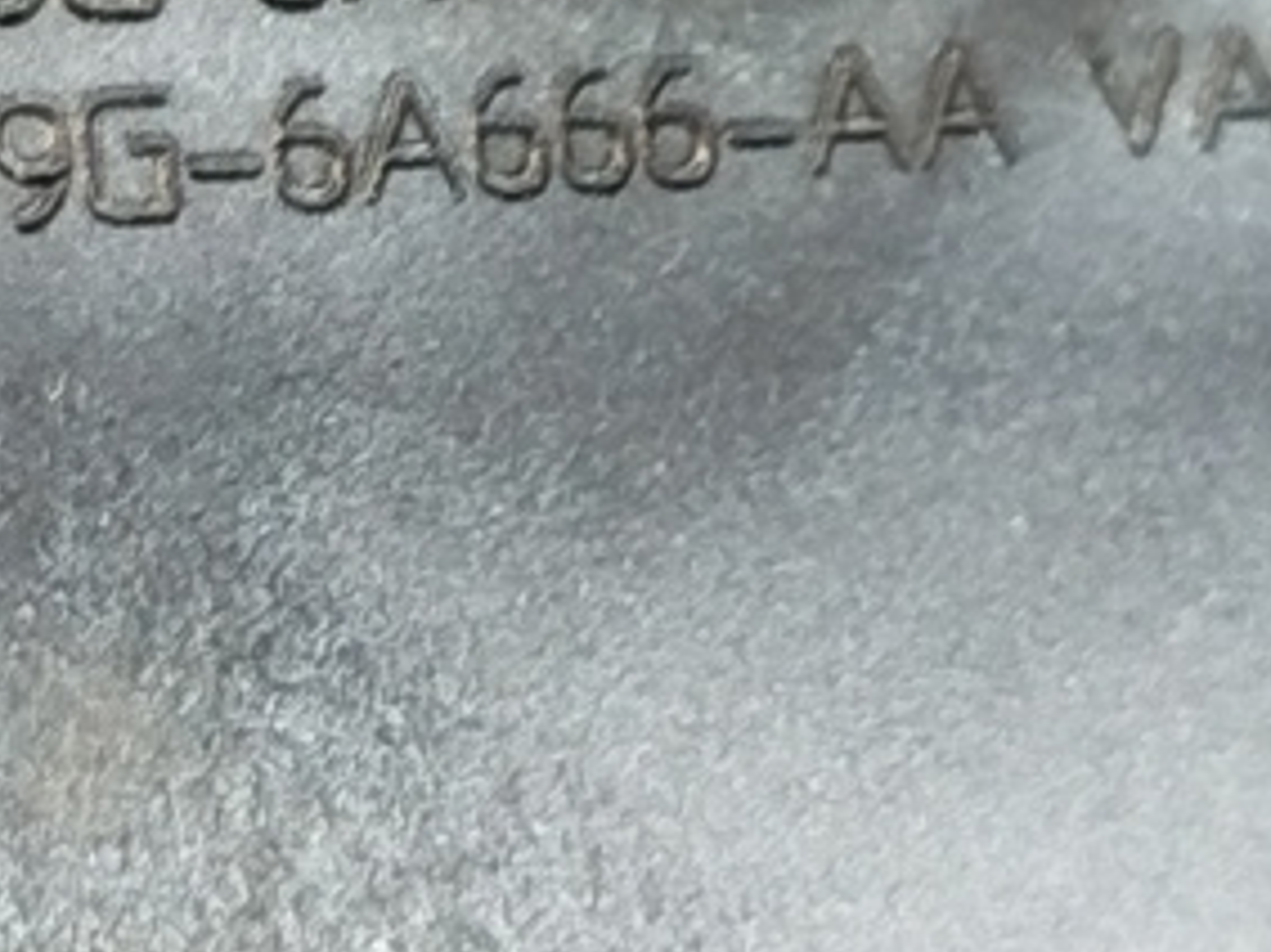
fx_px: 5982
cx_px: 422
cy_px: 36
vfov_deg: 9.1
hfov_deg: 12.1
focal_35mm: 163
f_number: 1.7
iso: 640
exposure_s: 1/17
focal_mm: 5.31
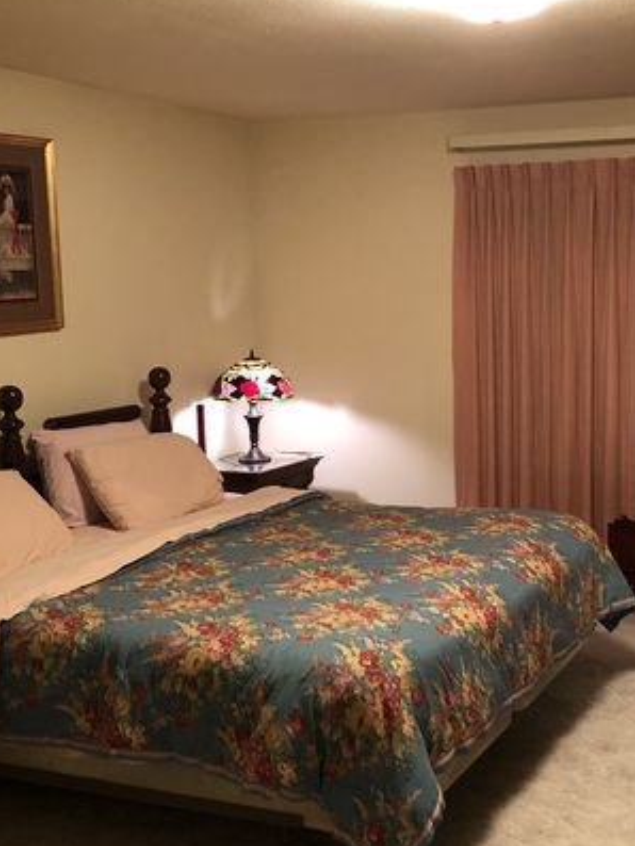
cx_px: 458
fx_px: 1149
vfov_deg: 40.4
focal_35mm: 47
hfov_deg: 30.5
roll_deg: +0.4
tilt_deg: -4.3
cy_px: 408
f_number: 1.8
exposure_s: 1/12
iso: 100
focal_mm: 3.99
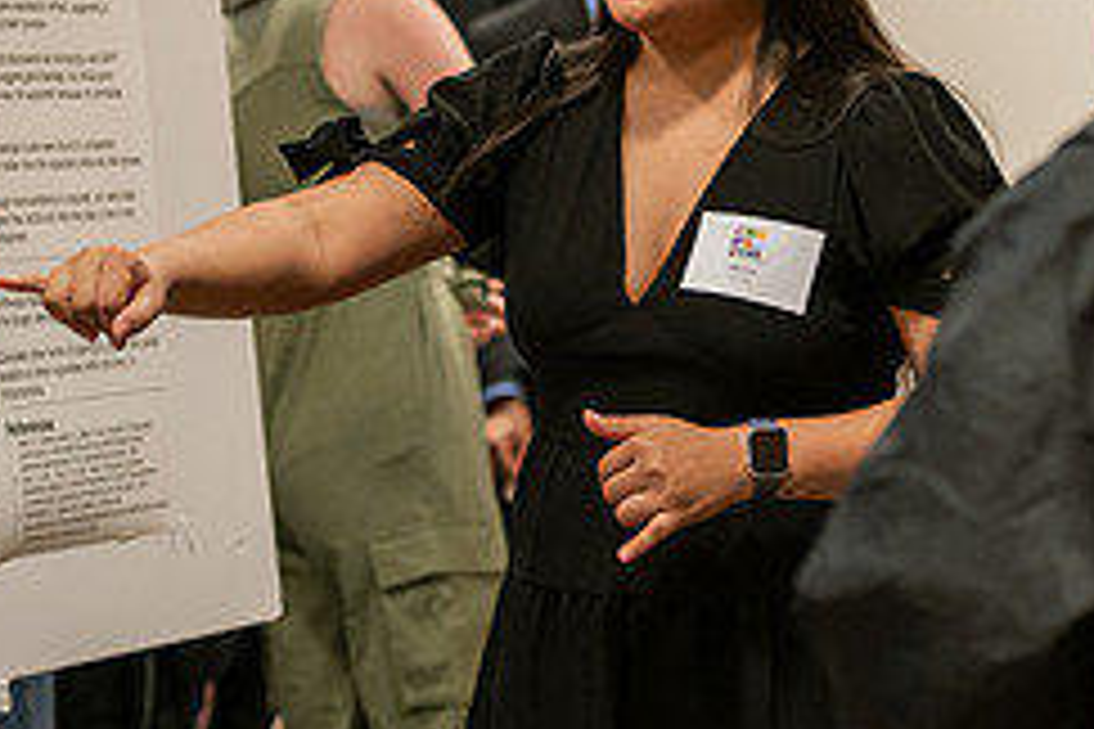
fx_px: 5652
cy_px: 61
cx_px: 590
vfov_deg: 7.4
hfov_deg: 11.1
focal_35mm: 186
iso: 2500
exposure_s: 1/200
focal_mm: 78
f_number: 2.8
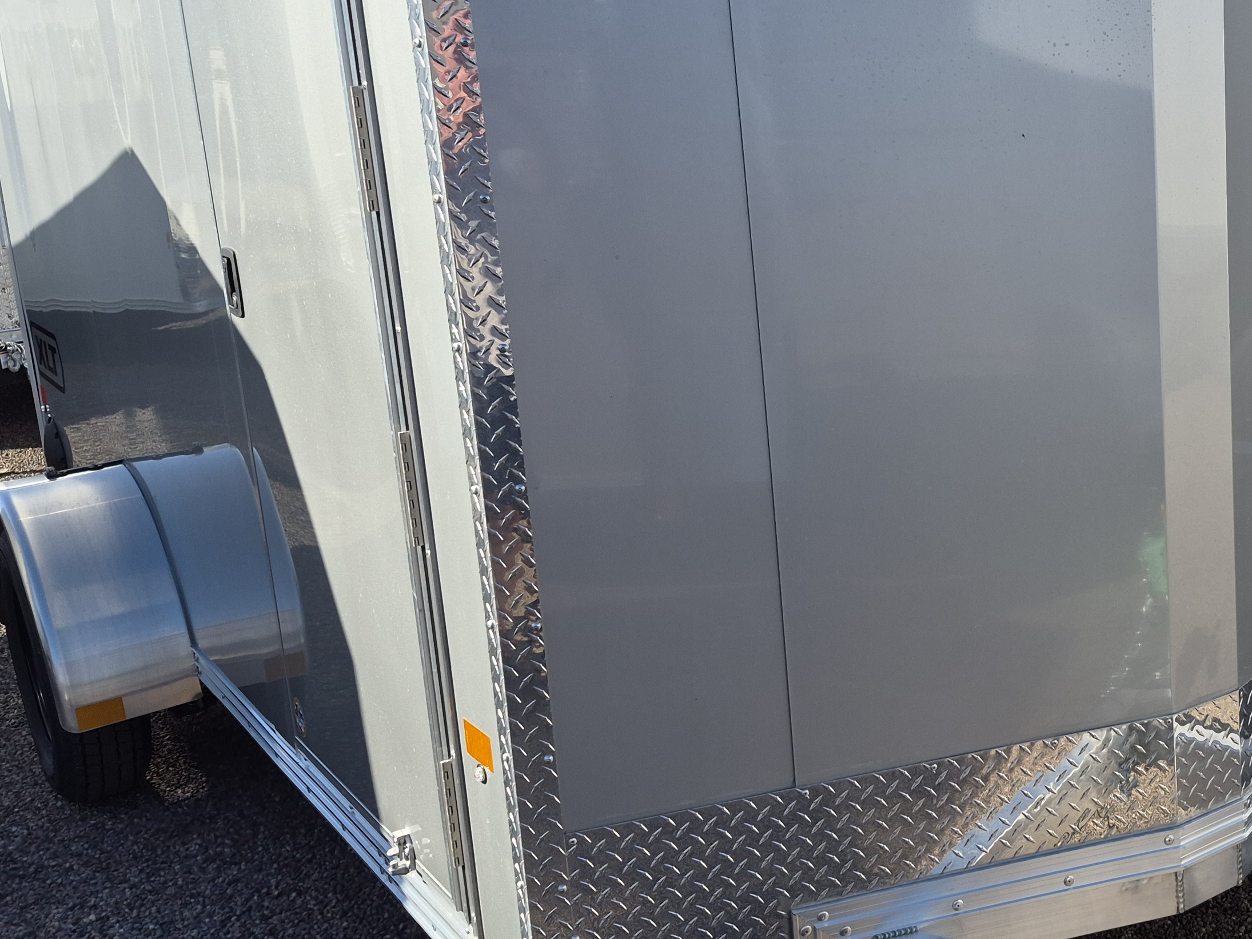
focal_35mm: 42
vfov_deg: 34.2
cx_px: 1036
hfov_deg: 42.4
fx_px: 1519
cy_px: 366
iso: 80
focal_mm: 5.4
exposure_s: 1/3792
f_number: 1.8
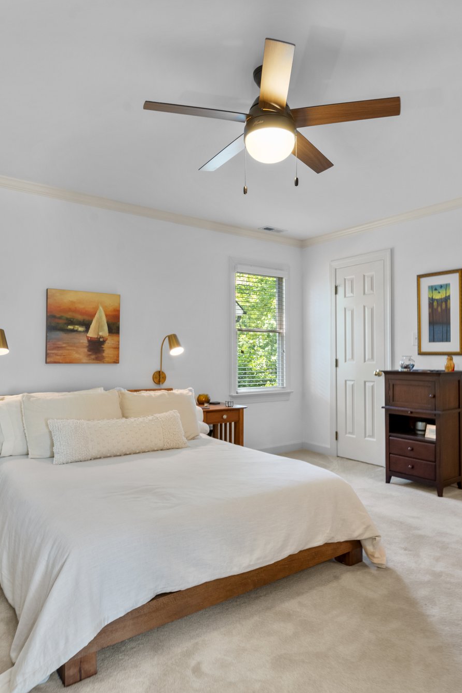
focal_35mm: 23
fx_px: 443
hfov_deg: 55.0
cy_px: 352
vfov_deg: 76.1
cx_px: 249
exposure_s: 1/2
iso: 400
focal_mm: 15
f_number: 7.1
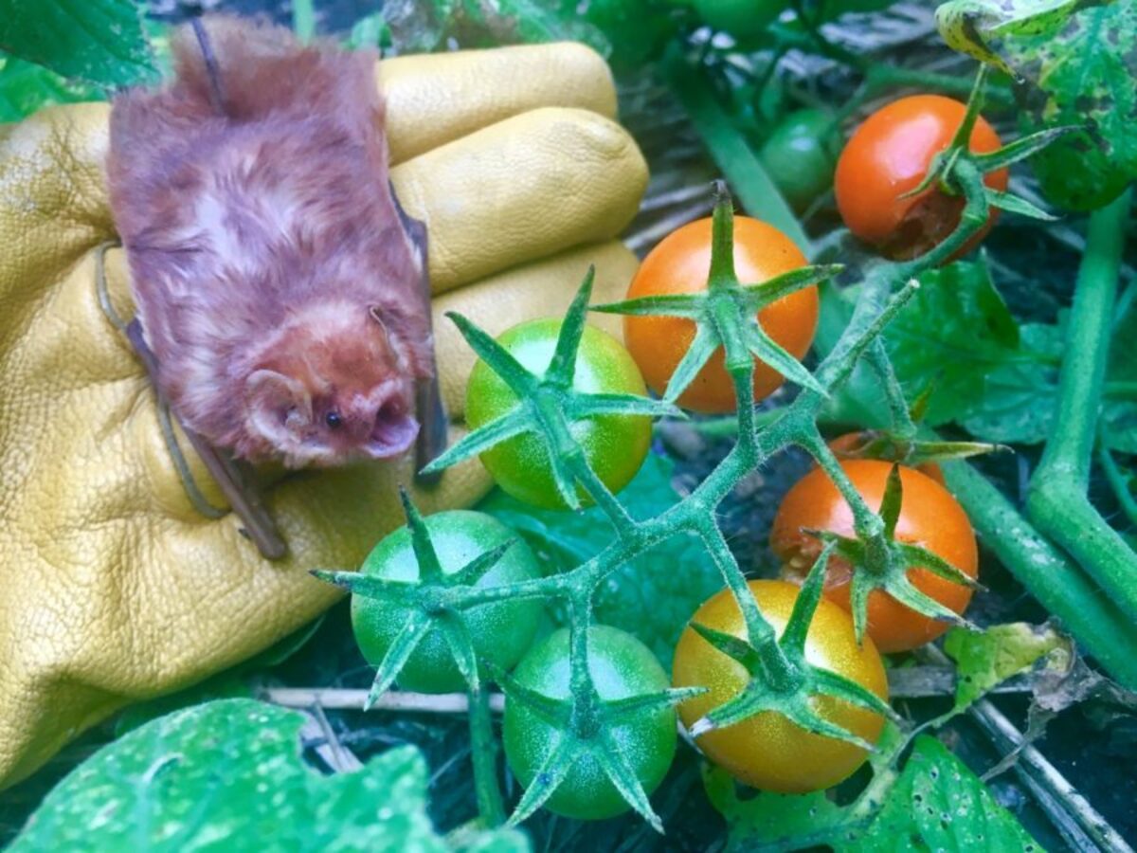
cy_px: 426
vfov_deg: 48.2
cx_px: 568
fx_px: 953
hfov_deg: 61.7
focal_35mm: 29
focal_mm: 4.15
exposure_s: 1/30
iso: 32
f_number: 2.2
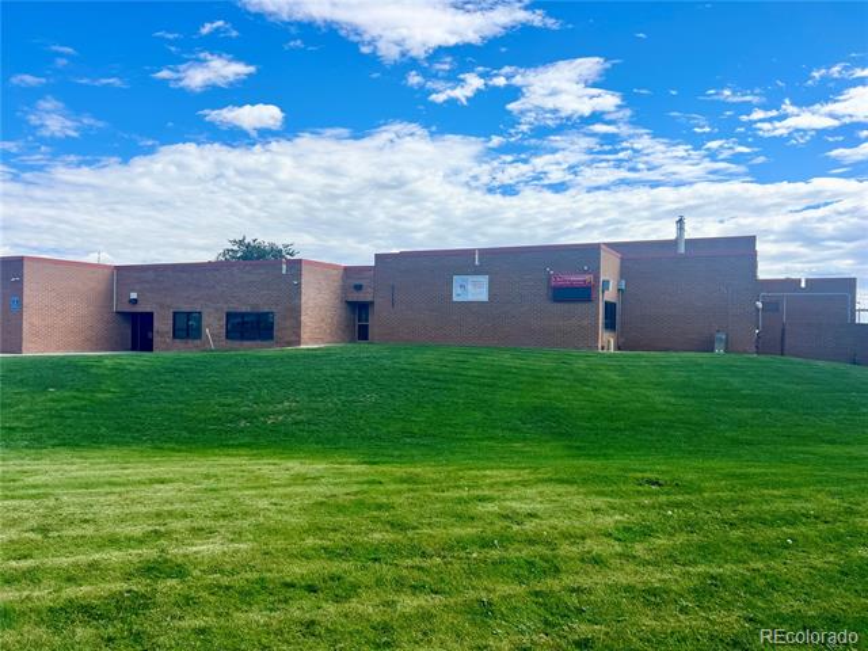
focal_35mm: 26
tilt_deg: -0.1
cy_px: 326
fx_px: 652
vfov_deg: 53.1
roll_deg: -2.0
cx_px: 434
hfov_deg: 67.3
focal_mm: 5.7
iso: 50
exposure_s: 1/5076
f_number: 1.5
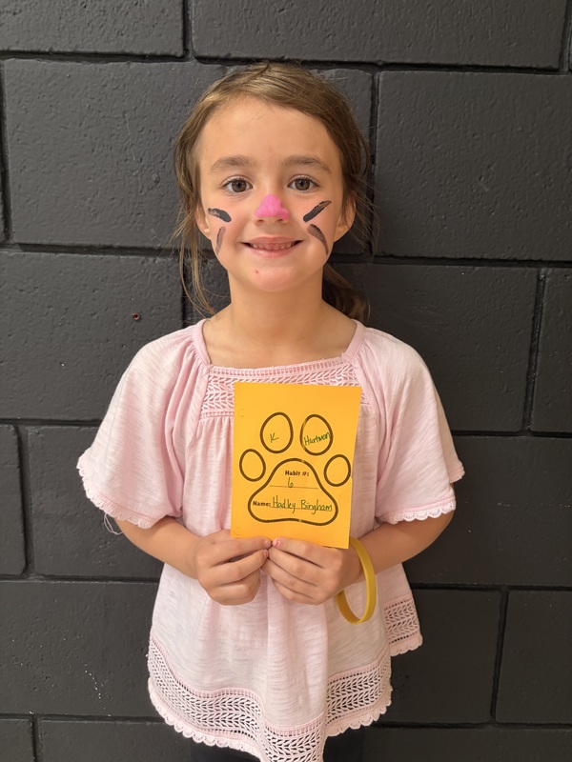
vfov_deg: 67.3
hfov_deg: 53.1
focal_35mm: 26
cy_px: 381
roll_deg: -1.5
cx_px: 286
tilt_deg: -10.8
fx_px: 573
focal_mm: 5.96
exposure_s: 1/60
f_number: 1.6
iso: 160
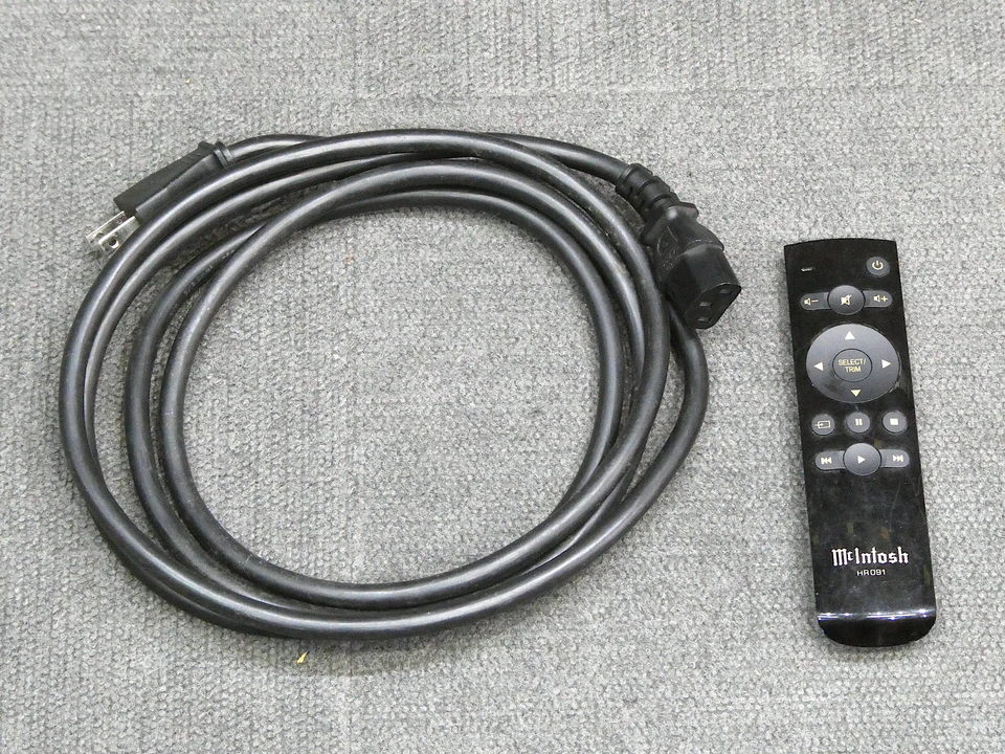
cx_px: 502
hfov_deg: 17.1
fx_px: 3339
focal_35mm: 115
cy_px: 377
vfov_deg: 12.9
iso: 1600
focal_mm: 20.6
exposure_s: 1/30
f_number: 5.1
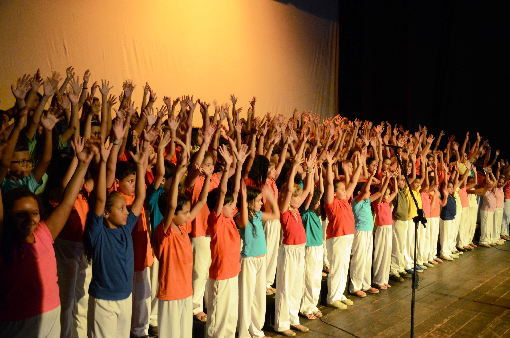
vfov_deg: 41.5
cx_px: 255
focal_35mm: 32
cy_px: 169
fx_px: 445
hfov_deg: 59.6
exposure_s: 1/30
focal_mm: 21
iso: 1600
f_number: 3.8
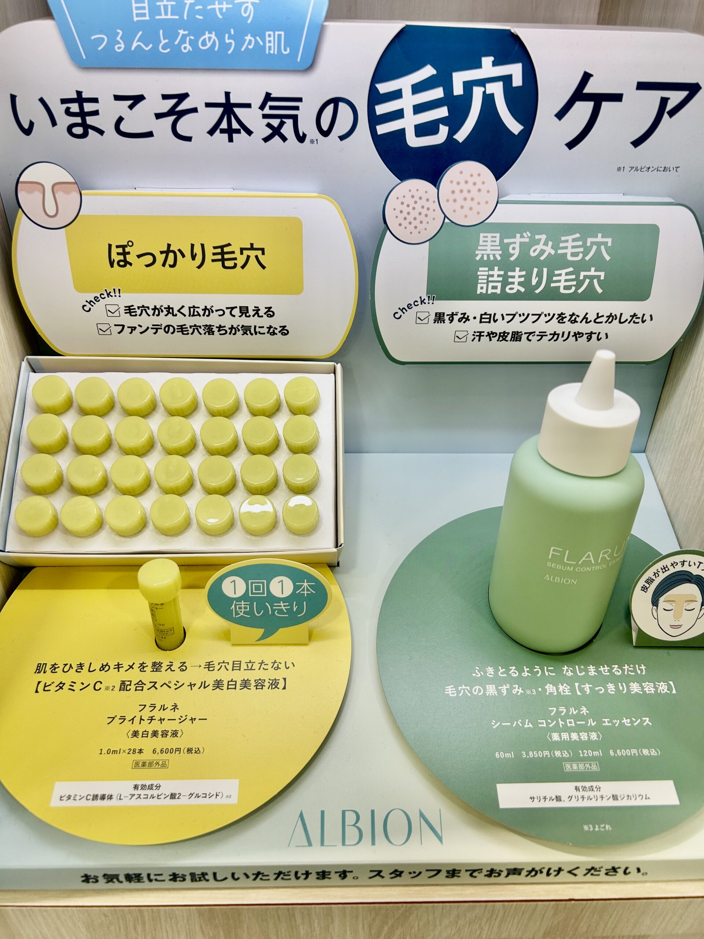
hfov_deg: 53.1
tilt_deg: -35.2
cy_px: 470
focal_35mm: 26
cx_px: 352
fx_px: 705
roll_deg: -1.3
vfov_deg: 67.3
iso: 50
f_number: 1.5
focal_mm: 5.7
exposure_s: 1/395
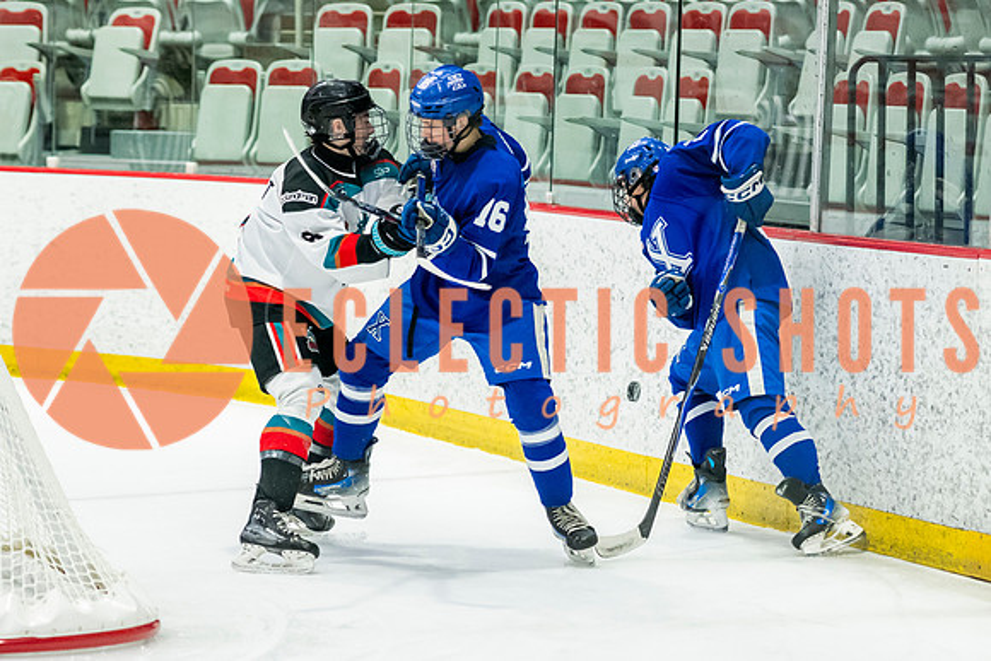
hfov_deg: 11.1
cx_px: 417
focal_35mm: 185
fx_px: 5104
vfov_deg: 7.4
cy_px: 438
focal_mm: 92
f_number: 3.2
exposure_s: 1/1000
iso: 1600
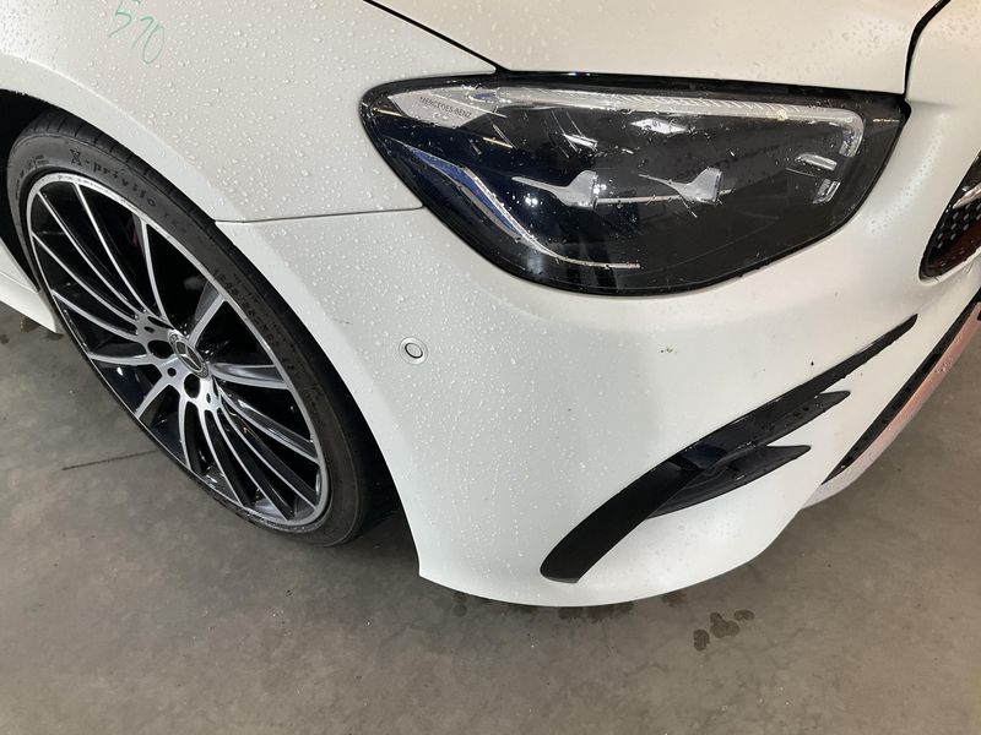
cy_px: 368
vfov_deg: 48.2
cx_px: 490
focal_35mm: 29
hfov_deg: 61.7
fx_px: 822
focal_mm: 3
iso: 64
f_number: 1.8
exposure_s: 1/100
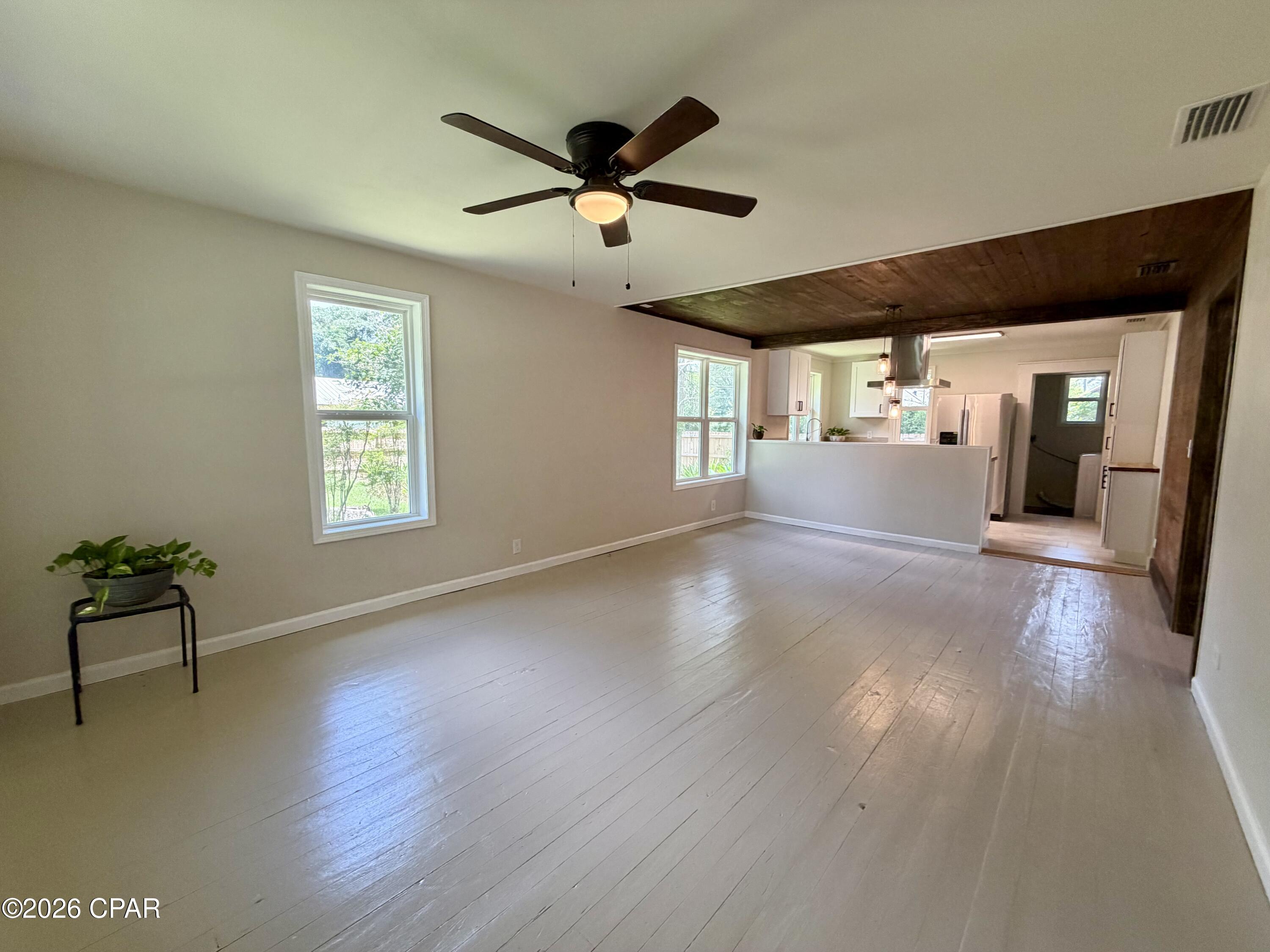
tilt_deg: -6.4
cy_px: 476
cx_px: 635
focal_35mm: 14
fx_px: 514
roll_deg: -0.7
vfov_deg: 85.7
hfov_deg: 102.1
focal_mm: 2.22
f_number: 2.2
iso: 200
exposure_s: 1/120
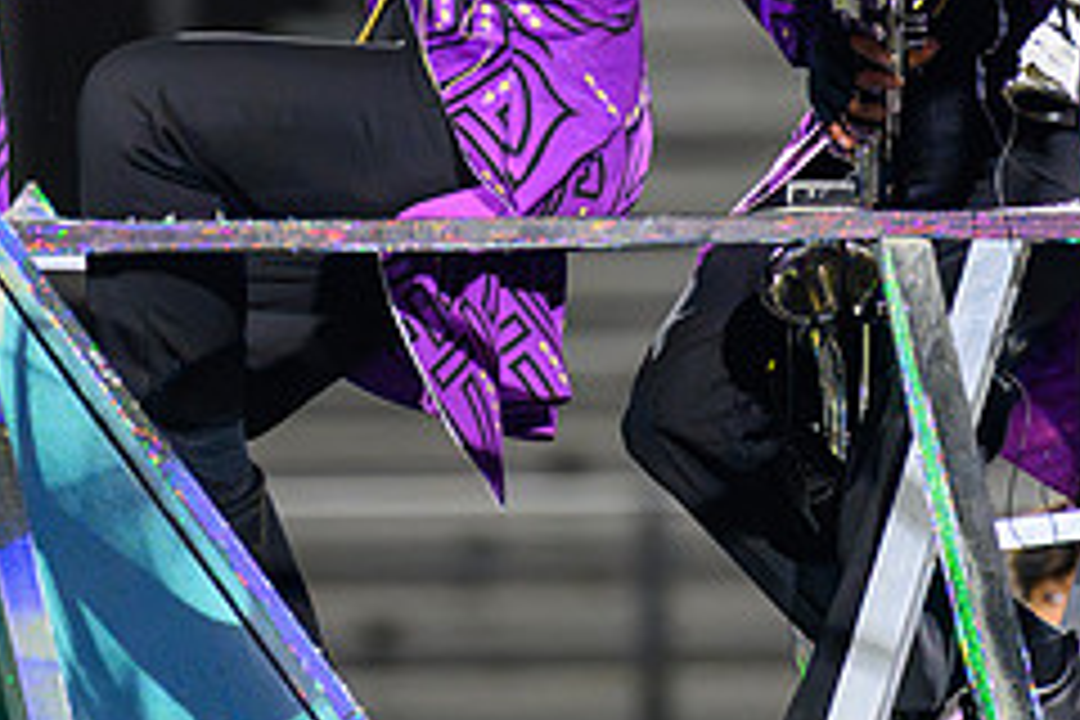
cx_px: 716
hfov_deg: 1.7
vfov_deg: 1.1
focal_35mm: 1208
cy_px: -54
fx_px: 36237
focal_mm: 500
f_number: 5.6
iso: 12800
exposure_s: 1/500
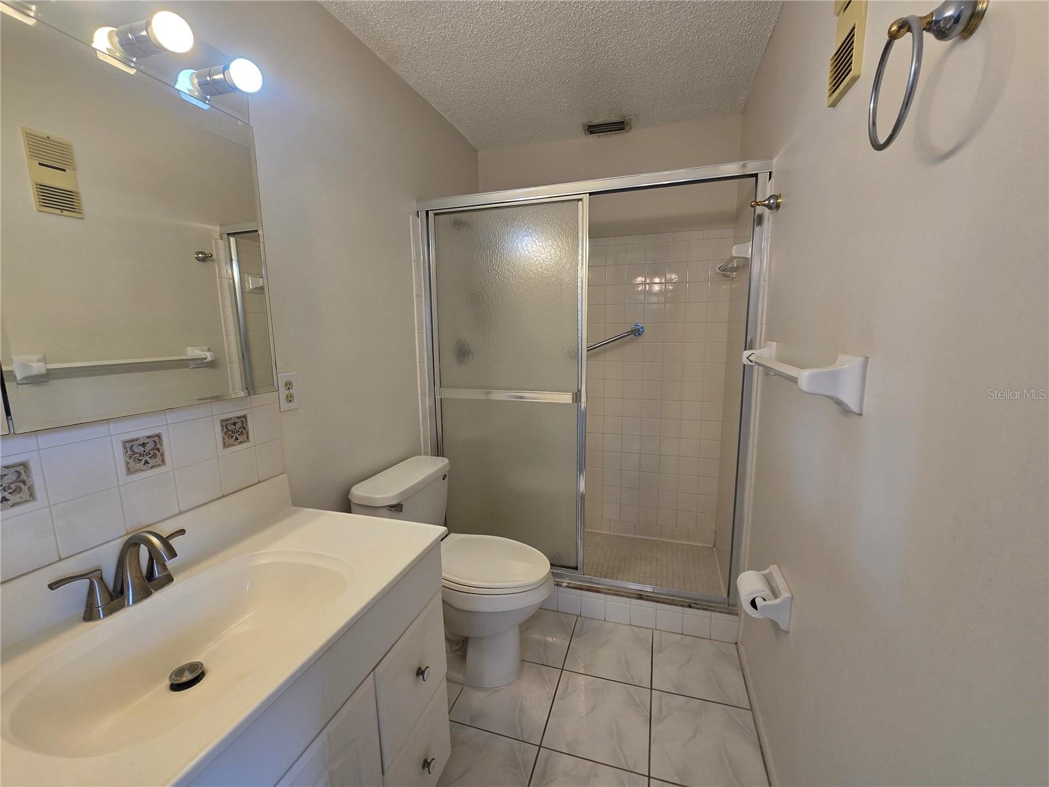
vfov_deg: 89.9
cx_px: 524
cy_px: 394
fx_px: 394
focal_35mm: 13
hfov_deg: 106.2
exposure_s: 1/60
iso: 64
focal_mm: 2.2
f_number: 2.2
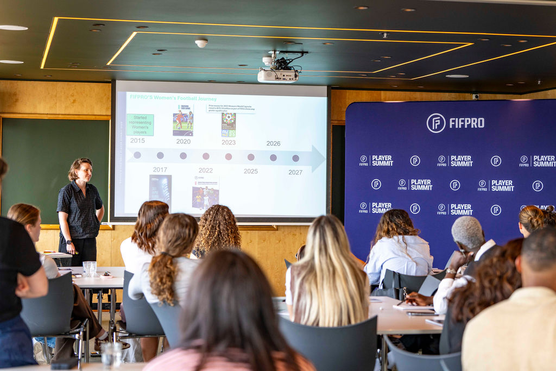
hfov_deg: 26.9
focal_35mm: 75
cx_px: 278
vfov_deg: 18.1
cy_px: 172
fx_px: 1162
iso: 500
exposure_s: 1/160
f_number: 3.5
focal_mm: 70
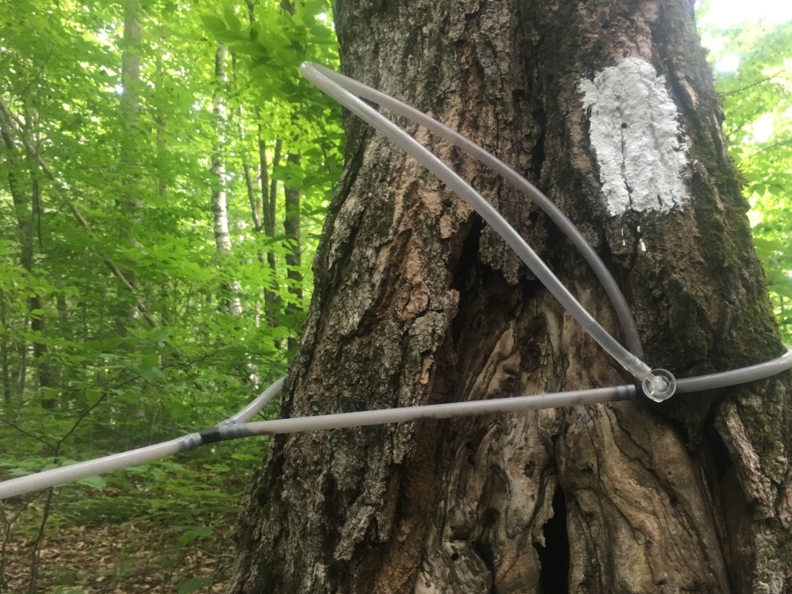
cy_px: 318
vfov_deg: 42.9
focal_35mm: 33
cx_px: 442
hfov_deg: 55.2
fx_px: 755
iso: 100
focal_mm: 4.15
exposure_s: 1/30
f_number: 2.2
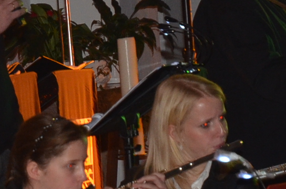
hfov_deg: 5.1
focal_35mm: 408
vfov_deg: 3.3
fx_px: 3234
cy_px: 4
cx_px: 118
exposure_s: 1/60
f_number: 4.5
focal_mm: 60
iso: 800
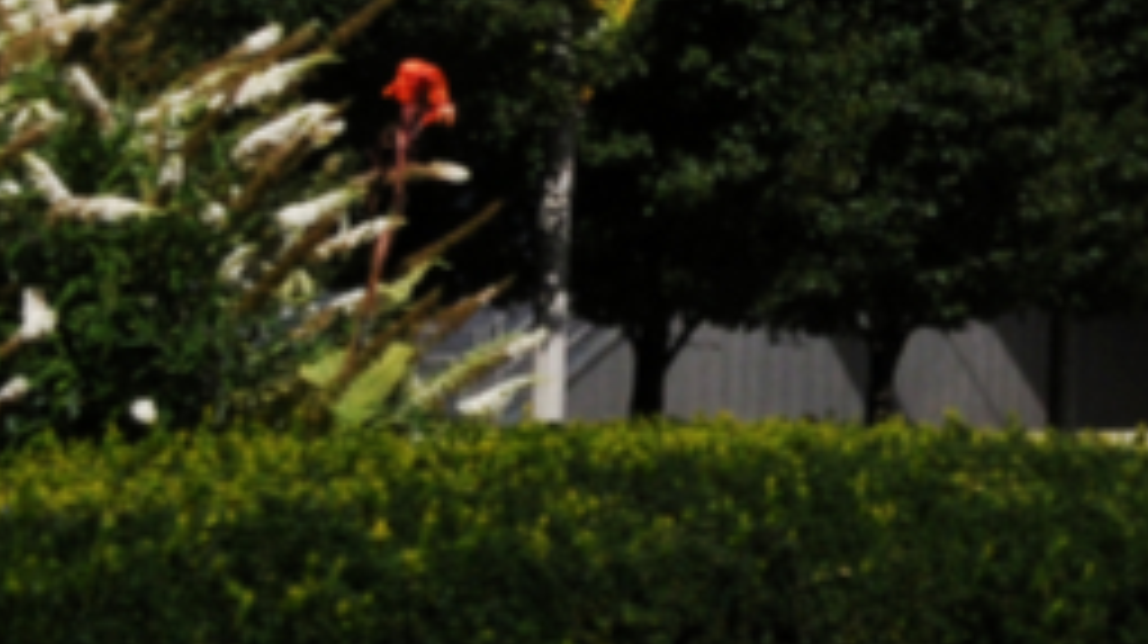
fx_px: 5812
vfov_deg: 6.2
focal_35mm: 191
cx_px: 2084
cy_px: -630
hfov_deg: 10.6
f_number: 18
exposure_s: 1/1000
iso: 500
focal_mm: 31
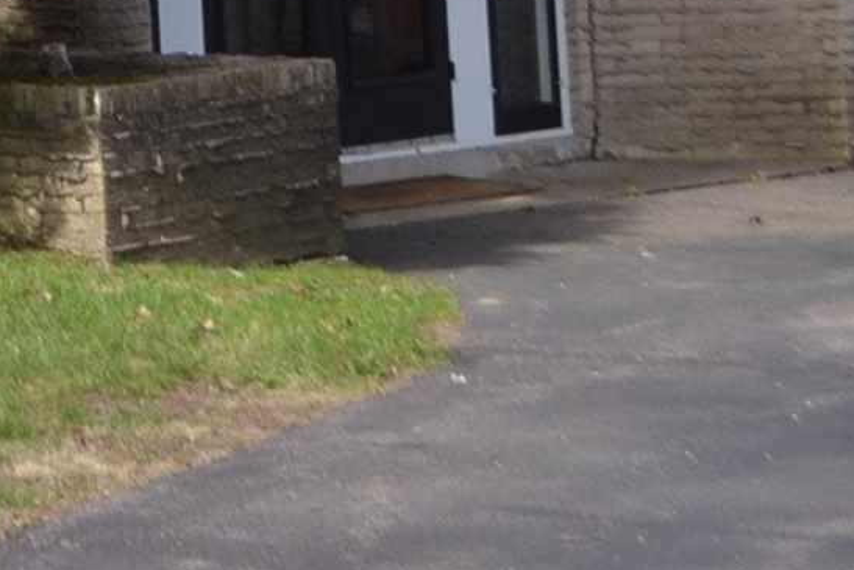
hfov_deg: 9.7
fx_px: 4793
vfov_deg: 6.4
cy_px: -923
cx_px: -689
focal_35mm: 202
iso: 100
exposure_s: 1/125
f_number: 5.6
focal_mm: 24
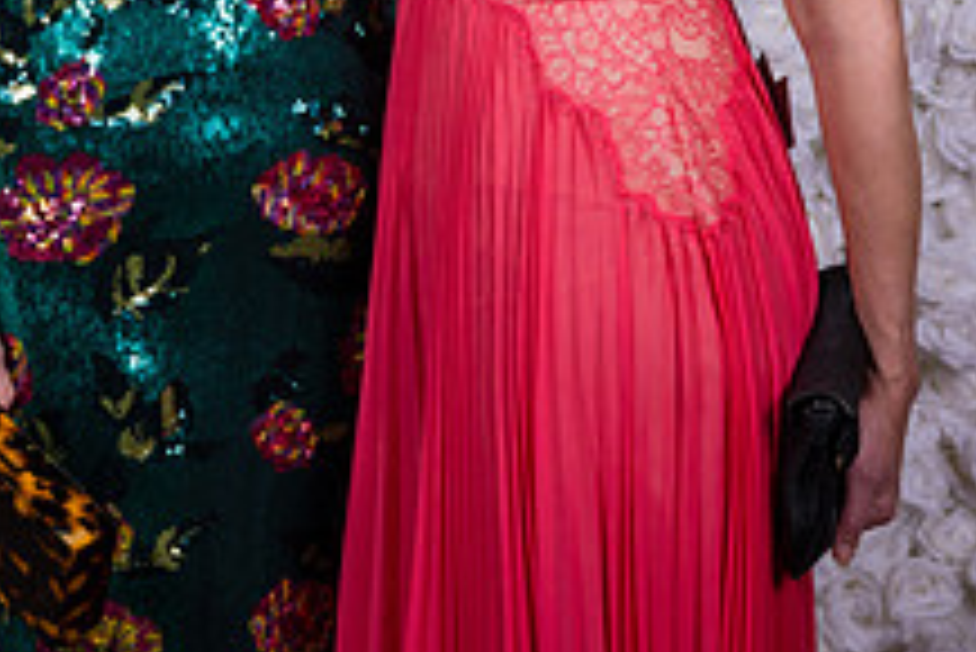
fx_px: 3337
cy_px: -205
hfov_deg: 16.6
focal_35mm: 123
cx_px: 414
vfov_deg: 10.9
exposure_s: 1/200
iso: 400
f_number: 5.6
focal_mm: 46
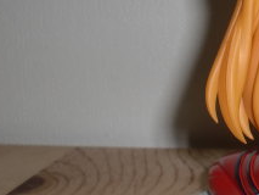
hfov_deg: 17.3
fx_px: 809
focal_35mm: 108
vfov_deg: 13.7
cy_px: 107
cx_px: 315
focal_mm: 6.3
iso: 64
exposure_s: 1/60
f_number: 7.9
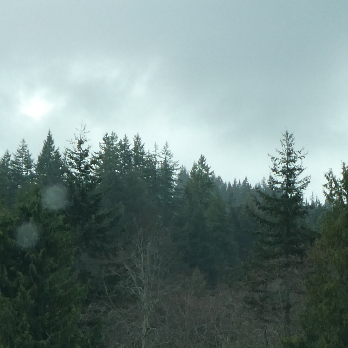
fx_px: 1729
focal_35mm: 152
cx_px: -24
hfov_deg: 11.3
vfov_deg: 11.4
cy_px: 313
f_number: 3.8
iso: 80
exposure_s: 1/320
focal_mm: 7.2
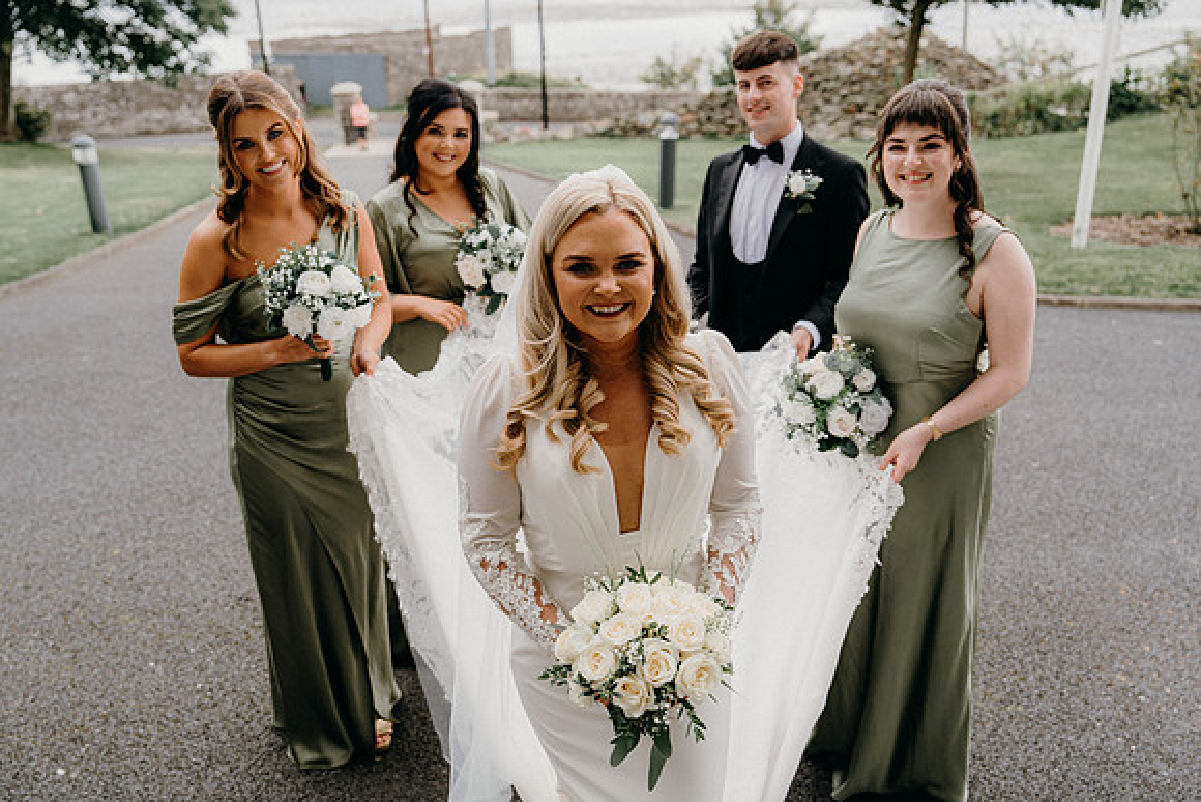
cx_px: 600
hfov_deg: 55.8
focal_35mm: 34
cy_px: 401
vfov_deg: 38.9
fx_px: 1134
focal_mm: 34
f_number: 3.5
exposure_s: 1/250
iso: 125
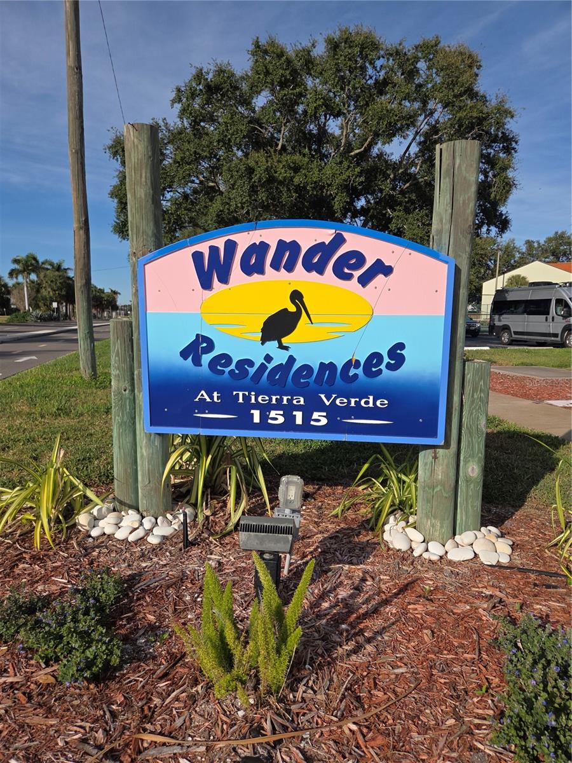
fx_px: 507
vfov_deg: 73.9
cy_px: 382
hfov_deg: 58.9
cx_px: 286
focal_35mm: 23
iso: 25
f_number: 1.8
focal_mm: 5.4
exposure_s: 1/2797
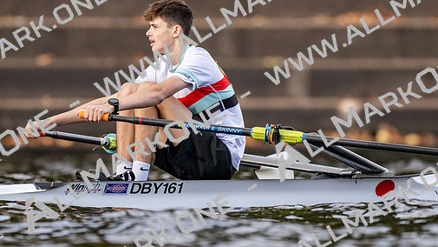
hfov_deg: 2.0
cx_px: 201
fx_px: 12589
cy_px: 100
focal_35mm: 1084
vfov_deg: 1.1
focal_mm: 600
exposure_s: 1/2500
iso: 720
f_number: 4
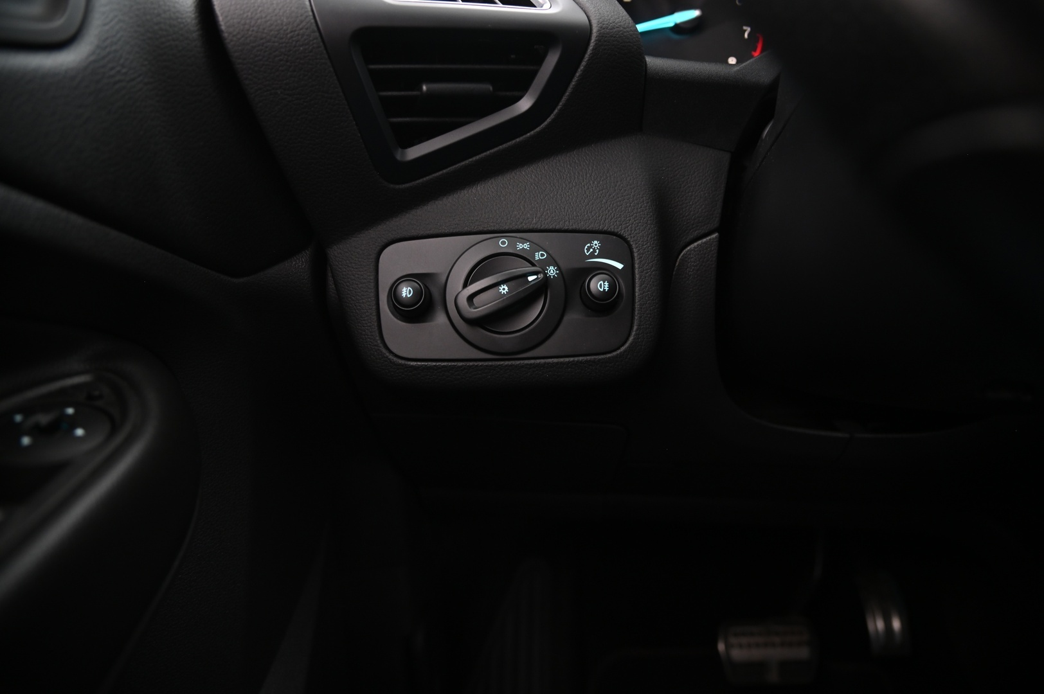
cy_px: 347
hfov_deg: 73.8
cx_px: 522
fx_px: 695
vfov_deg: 53.1
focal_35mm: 24
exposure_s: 1/3
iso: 1250
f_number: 4
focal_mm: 24
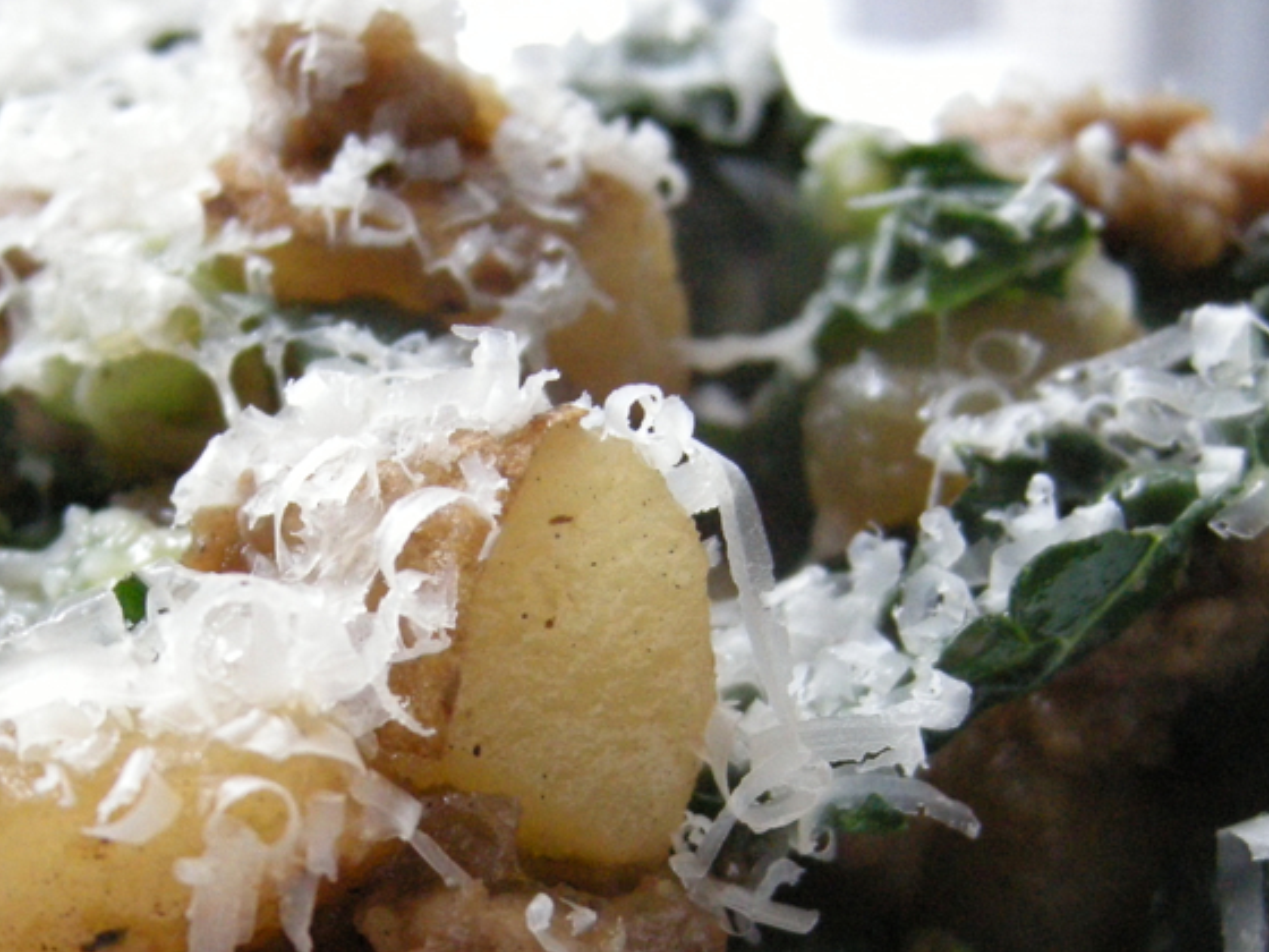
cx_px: 462
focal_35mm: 80
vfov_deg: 18.0
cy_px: 920
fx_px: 2933
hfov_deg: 24.3
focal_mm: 7.5
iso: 400
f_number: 2.7
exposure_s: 1/37.7
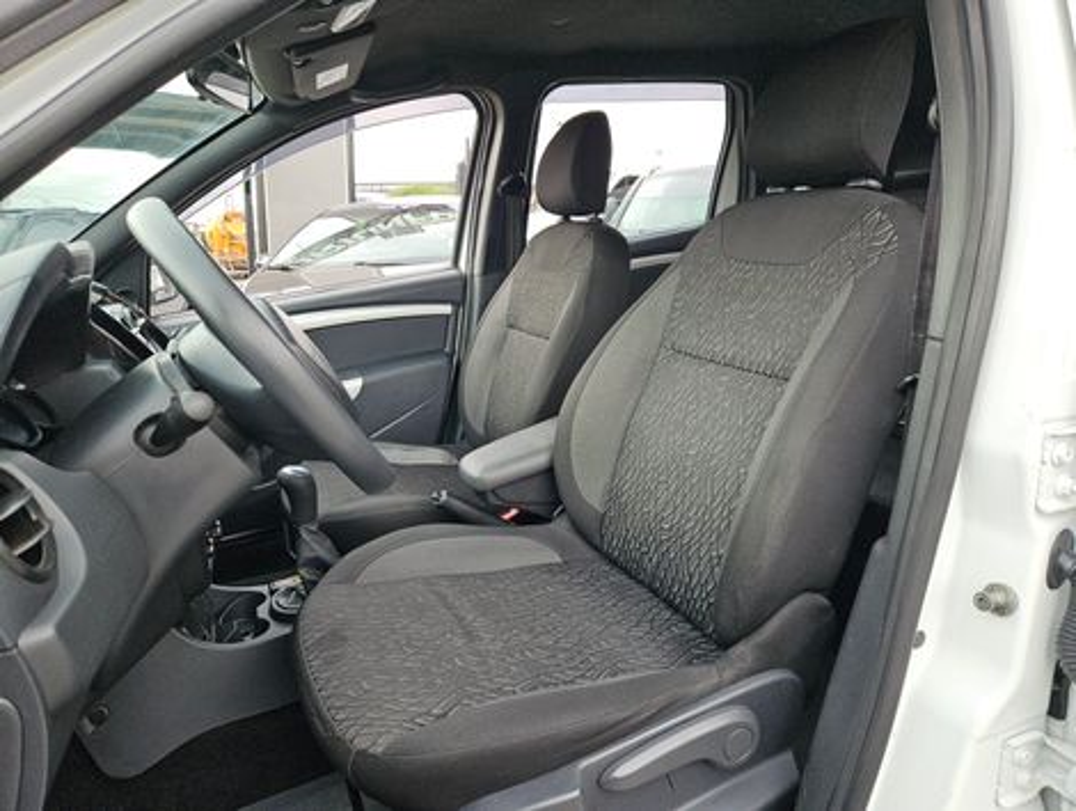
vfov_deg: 59.0
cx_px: 538
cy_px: 406
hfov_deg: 73.8
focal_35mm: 23
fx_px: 716
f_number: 1.8
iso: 64
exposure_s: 1/180
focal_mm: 5.4
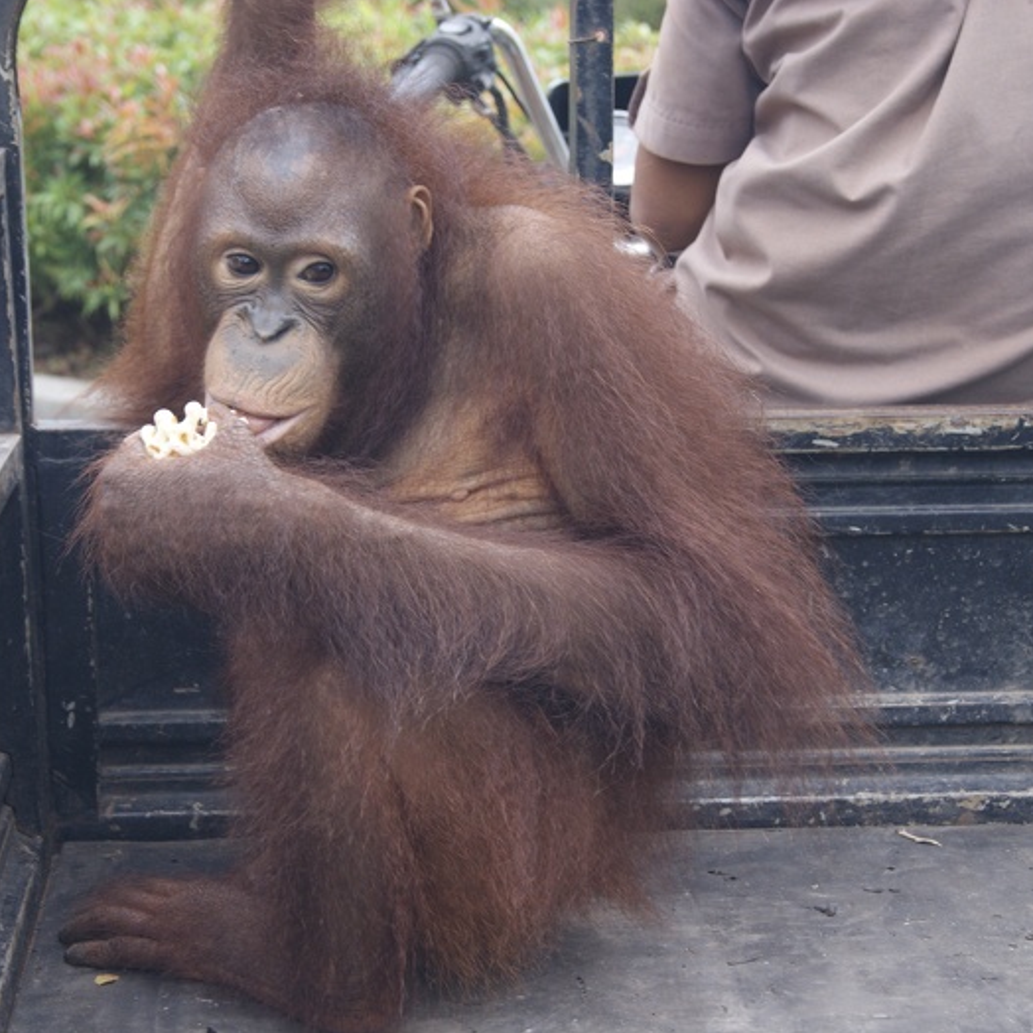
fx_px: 2925
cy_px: 516
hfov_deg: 20.0
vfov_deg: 20.0
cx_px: 384
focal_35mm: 87
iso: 250
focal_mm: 45
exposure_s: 1/80
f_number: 5.6
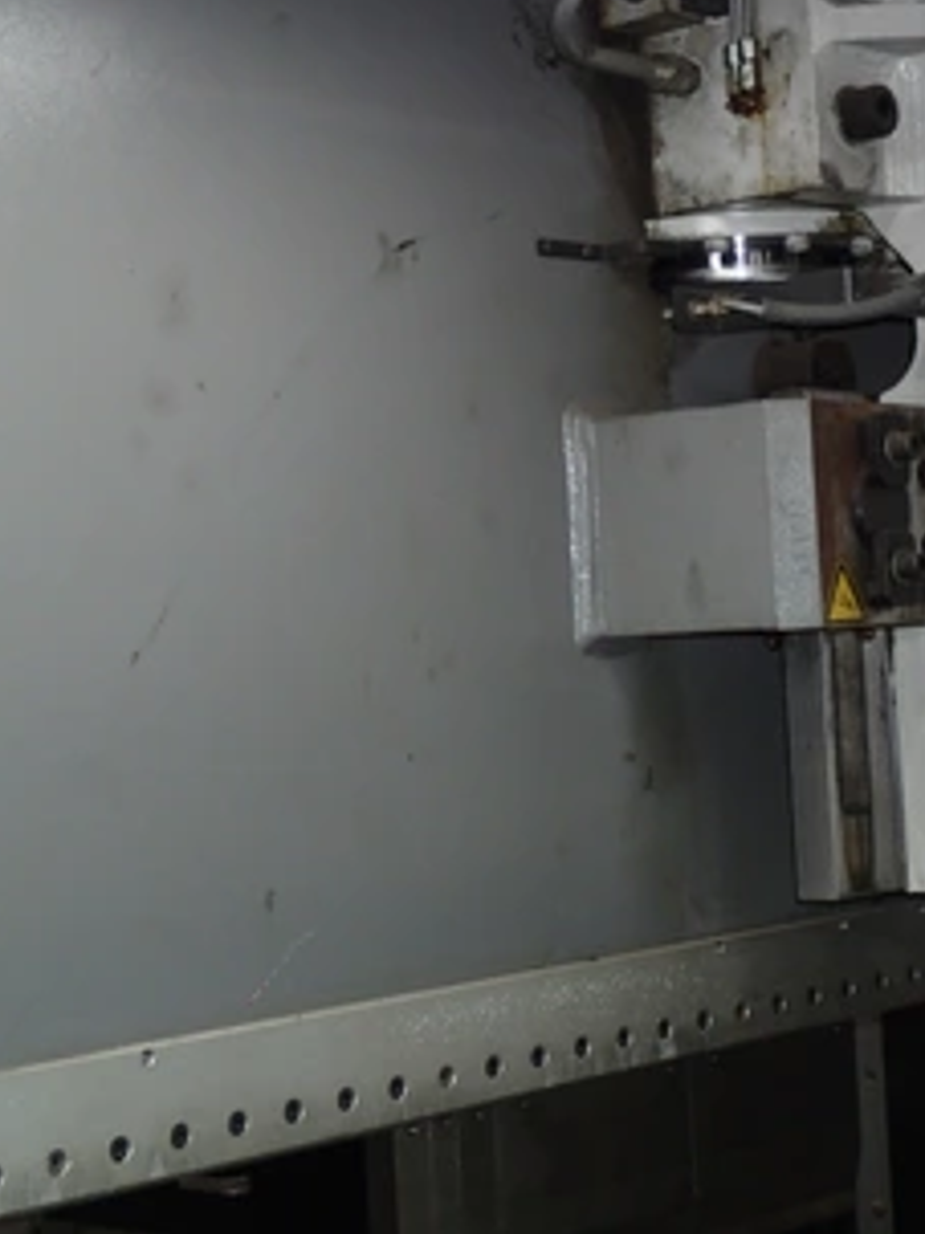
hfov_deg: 20.9
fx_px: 2496
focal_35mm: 70
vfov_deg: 27.7
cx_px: 603
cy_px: 489
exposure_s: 1/50
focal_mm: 9.61
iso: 200
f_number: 3.4
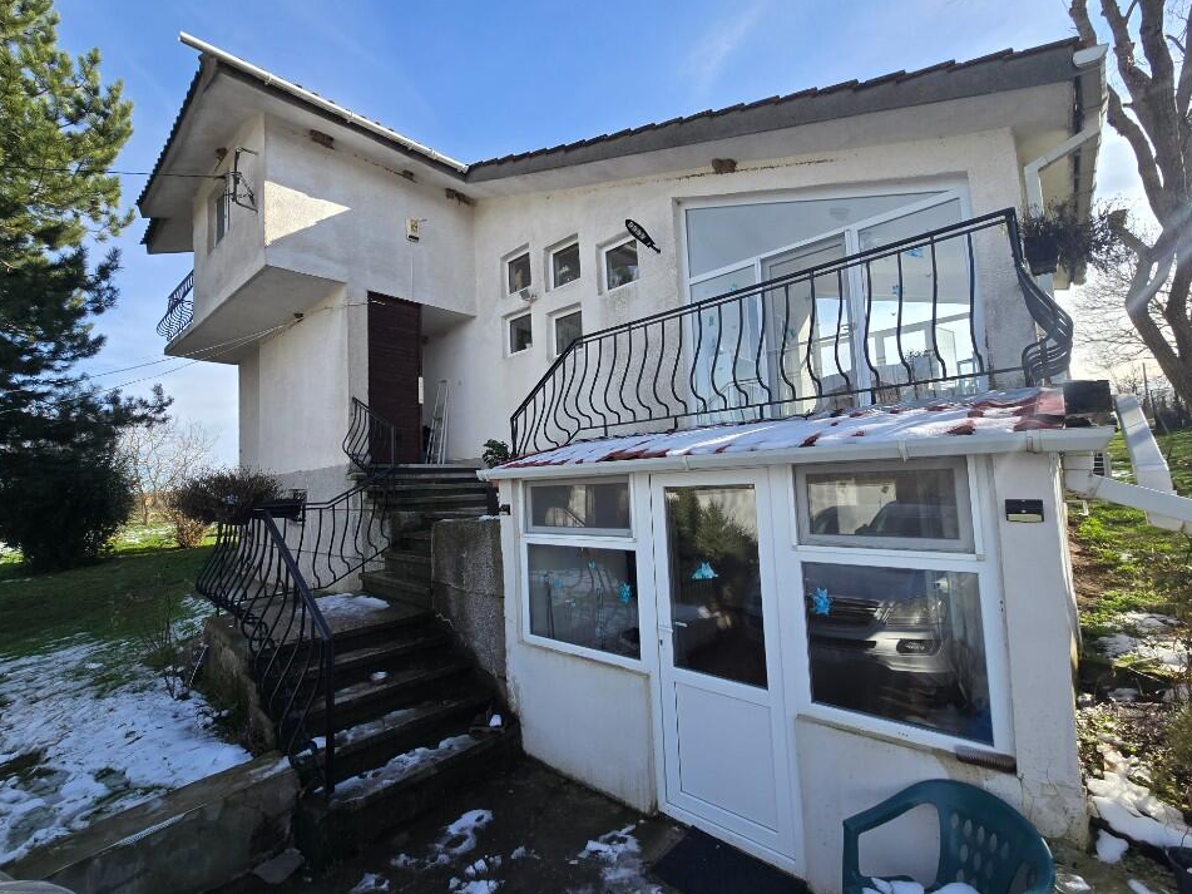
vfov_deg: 85.7
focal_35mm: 14
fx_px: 482
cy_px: 448
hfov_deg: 101.9
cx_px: 555
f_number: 2.2
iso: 50
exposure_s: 1/1163
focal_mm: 2.2
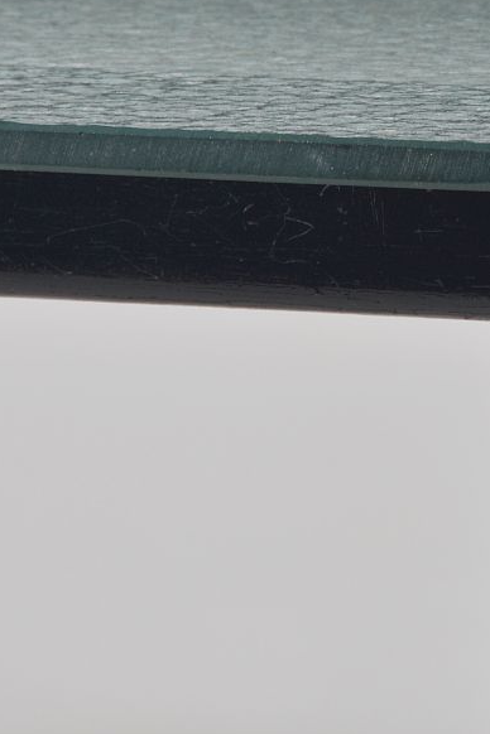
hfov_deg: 1.8
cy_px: 144
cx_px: 524
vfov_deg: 2.7
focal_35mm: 774
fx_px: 15801
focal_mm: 200
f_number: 22
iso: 100
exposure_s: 1/160
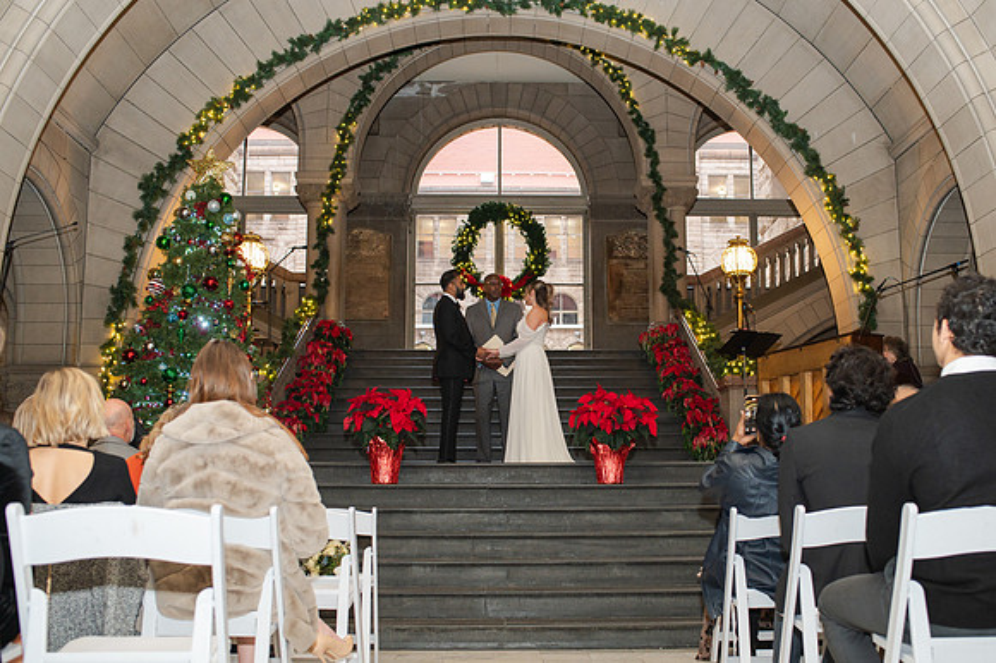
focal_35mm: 40
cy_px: 366
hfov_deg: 48.9
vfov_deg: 33.7
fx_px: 1094
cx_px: 544
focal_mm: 35
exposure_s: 1/200
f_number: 3.5
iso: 1000
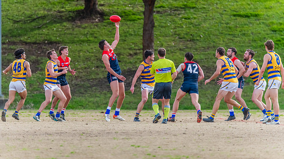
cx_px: 137
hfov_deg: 3.6
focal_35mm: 601
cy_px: 65
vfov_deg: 2.0
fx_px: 4522
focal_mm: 550
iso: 1400
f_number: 6.3
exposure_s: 1/1600
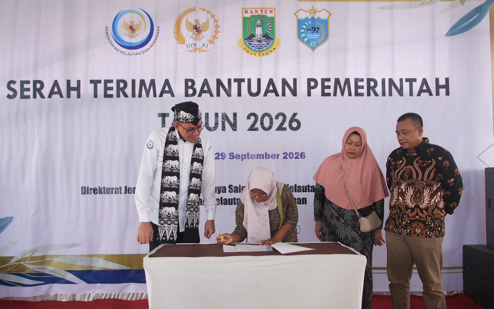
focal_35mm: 33
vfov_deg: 38.3
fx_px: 444
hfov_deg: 58.1
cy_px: 166
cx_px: 246
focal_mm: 32
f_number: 5.6
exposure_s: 1/320
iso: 1600
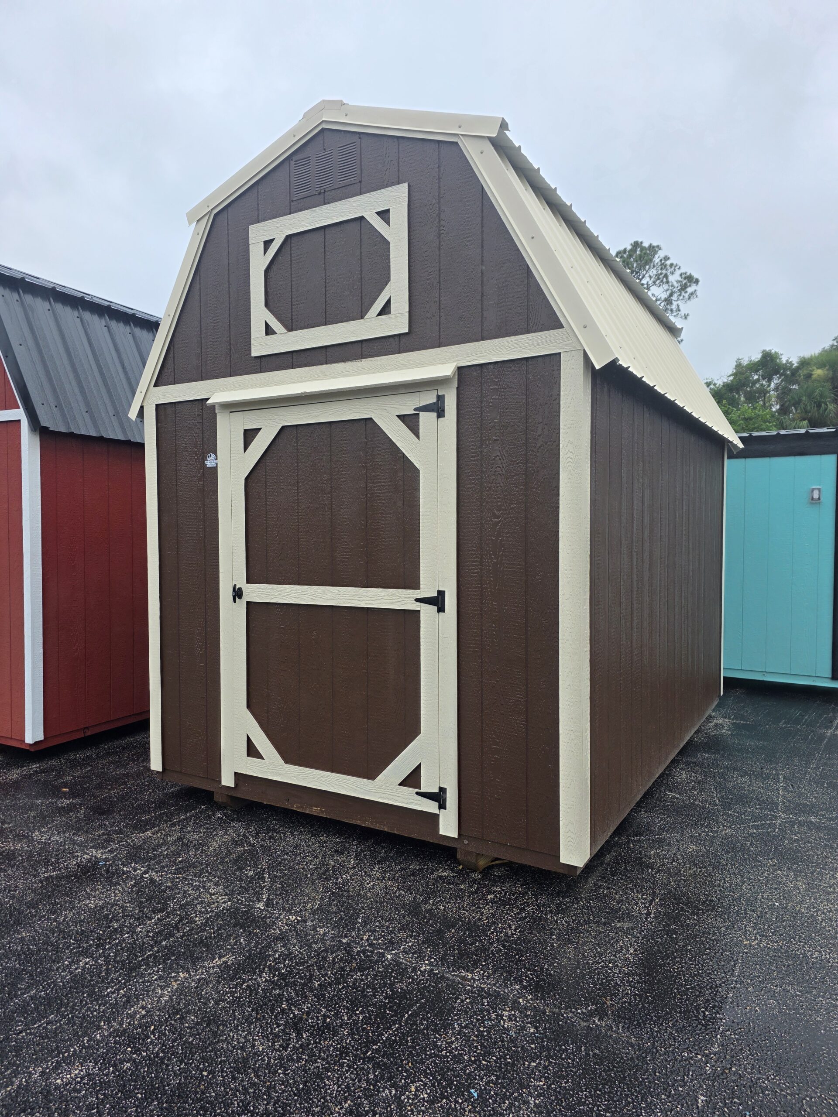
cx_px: 419
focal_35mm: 23
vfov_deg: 73.9
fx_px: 742
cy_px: 558
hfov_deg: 58.9
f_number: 1.7
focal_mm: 6.3
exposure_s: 1/359
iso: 25
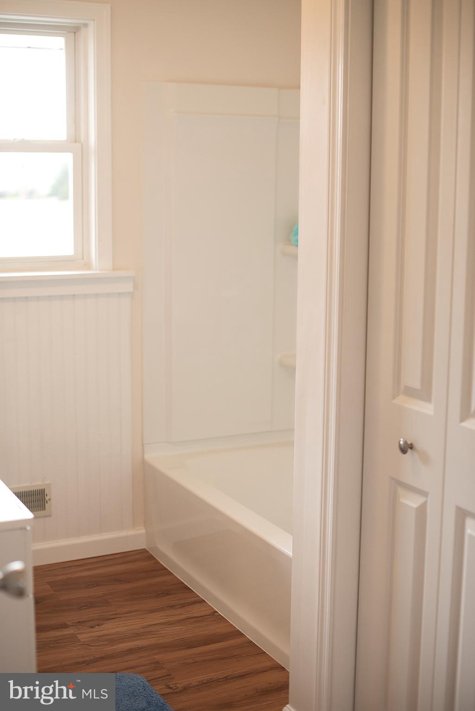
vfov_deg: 39.6
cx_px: 238
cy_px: 356
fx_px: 988
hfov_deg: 27.0
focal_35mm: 50
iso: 1250
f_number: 2.2
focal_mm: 50
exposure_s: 1/320
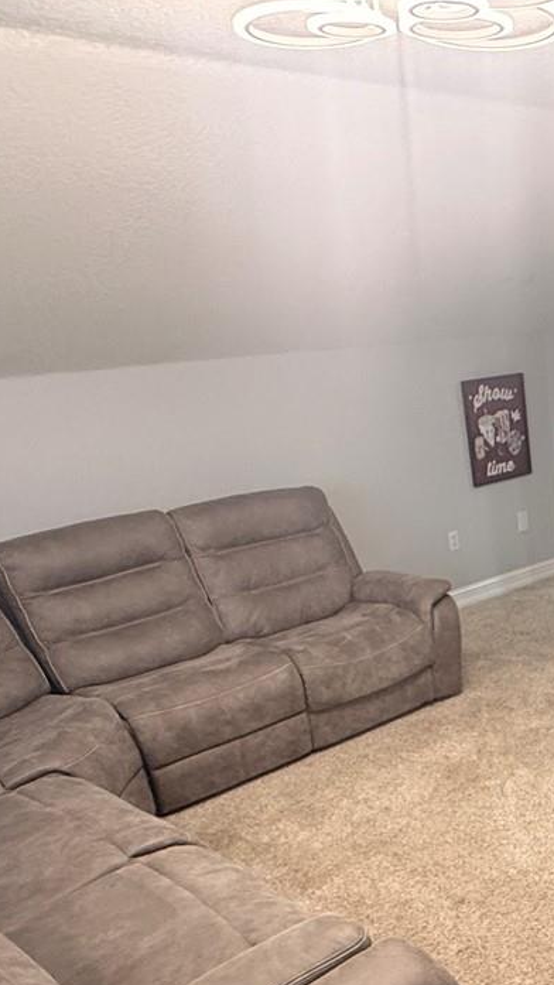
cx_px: 639
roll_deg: +2.6
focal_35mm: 35
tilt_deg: -28.8
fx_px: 914
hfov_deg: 29.6
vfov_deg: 52.4
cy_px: 811
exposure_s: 1/101
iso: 250
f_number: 2.2
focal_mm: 2.22
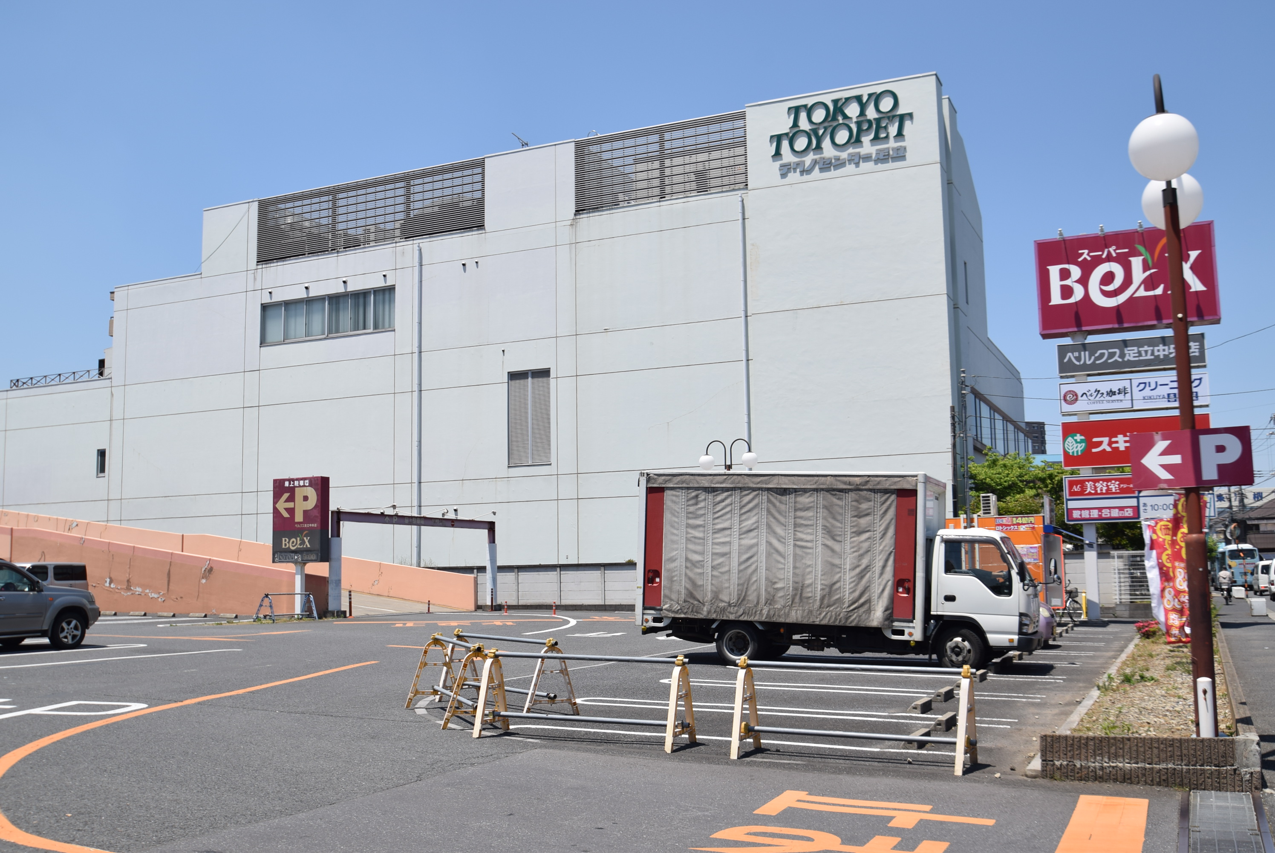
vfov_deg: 40.0
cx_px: 638
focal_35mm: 33
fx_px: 1170
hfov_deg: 57.2
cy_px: 426
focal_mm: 22
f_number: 8
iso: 100
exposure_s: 1/250
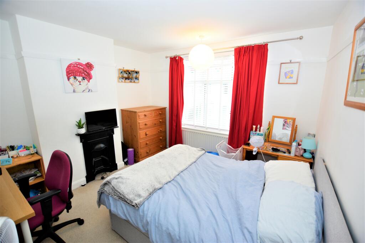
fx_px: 152
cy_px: 122
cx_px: 182
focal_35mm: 15
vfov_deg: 77.3
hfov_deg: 100.4
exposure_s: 1/60
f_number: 4
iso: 450
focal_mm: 10
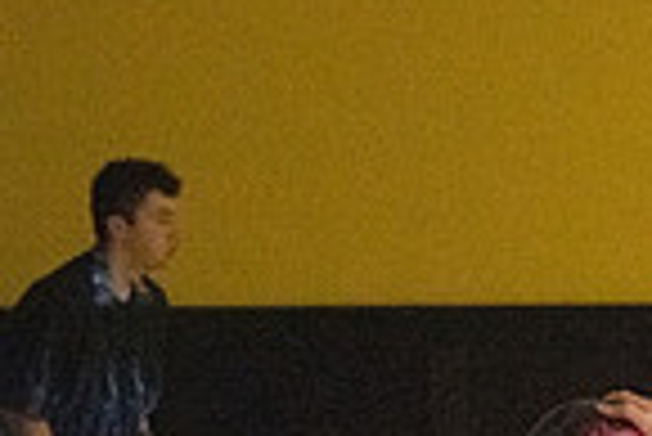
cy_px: 384
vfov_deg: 4.2
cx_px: 1120
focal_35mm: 328
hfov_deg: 6.2
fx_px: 5946
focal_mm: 82
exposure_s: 1/1000
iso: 10000
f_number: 4.5
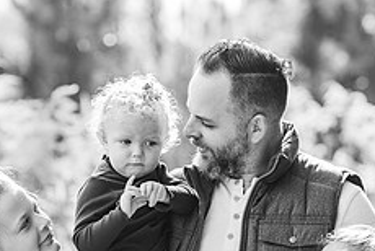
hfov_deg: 9.6
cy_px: 218
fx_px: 2232
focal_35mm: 214
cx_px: 86
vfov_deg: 6.4
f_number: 2.2
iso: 100
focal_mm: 85
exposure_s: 1/800
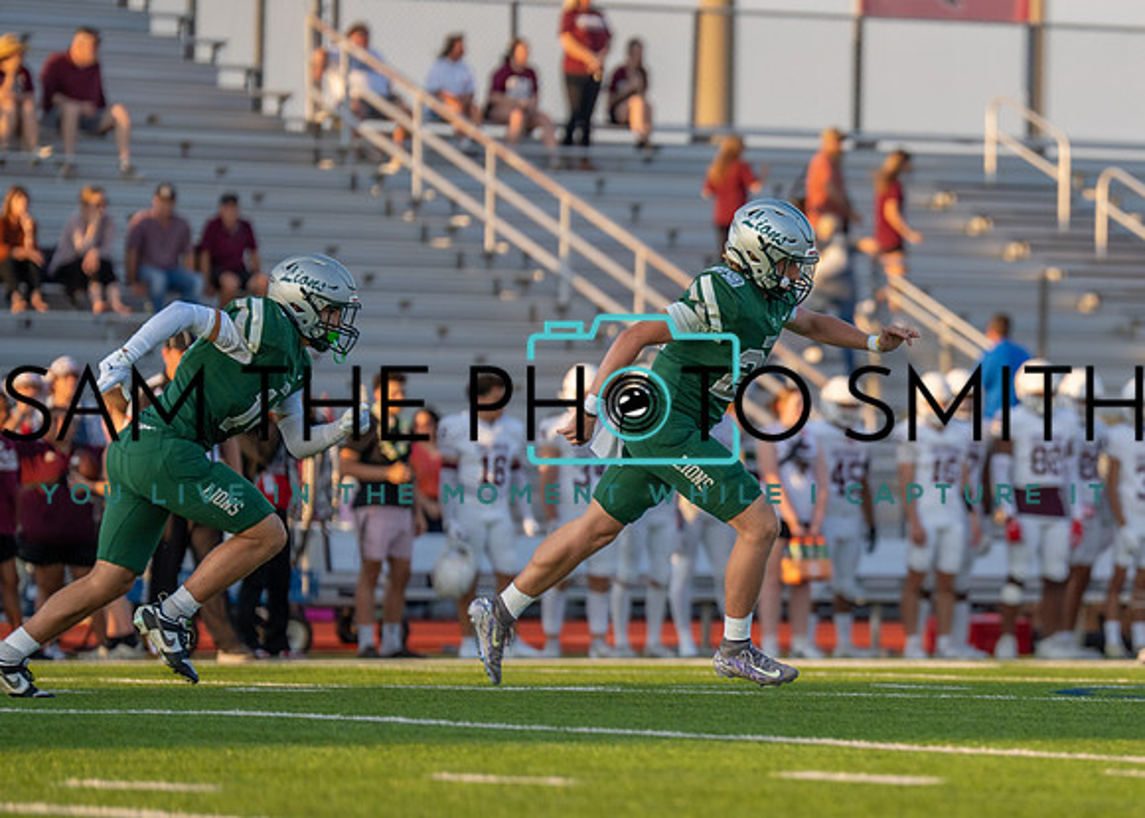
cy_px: 421
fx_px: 10446
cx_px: 928
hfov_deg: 6.3
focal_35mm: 321
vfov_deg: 4.5
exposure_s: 1/1600
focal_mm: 200
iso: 200
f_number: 2.8
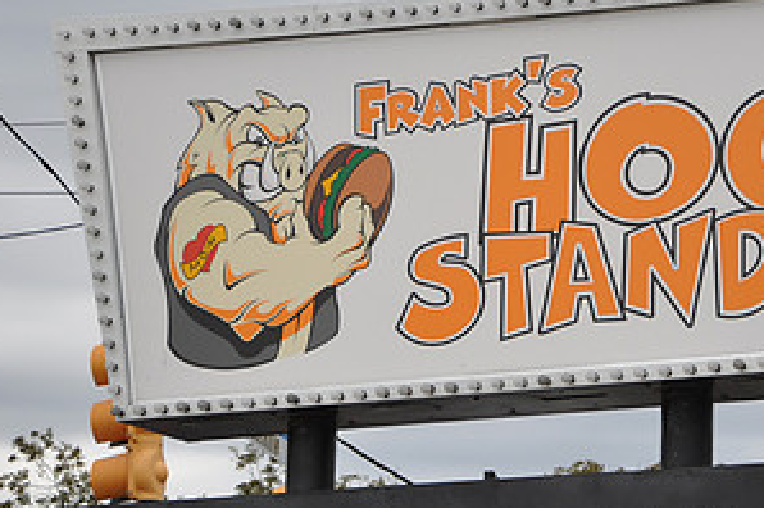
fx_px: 3837
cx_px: 541
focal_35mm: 181
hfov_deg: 11.4
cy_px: 260
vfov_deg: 7.6
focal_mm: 62
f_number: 6.3
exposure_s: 1/160
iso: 200
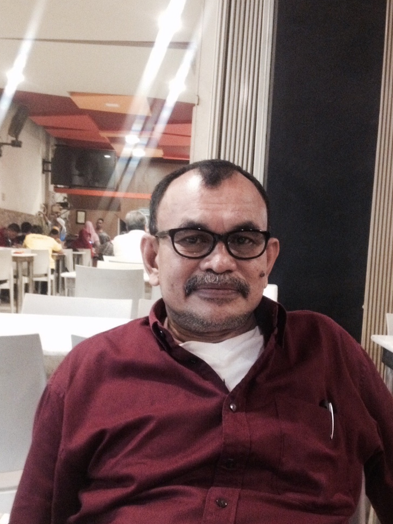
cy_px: 310
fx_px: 697
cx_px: 216
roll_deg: +0.2
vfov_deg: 41.1
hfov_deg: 31.5
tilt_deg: -5.1
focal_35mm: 46
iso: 640
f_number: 2.4
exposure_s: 1/15
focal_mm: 4.28
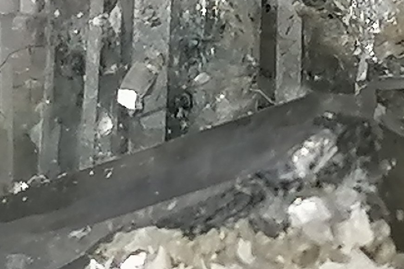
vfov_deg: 4.5
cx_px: 119
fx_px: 3412
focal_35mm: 304
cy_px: 83
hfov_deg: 6.8
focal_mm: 4.75
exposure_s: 1/180
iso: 50
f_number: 1.8
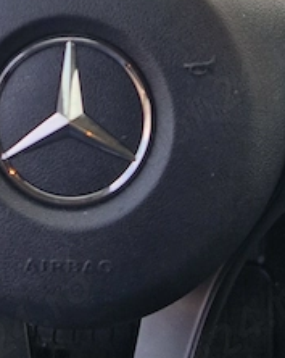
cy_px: -89
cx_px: 100
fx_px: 856
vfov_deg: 21.6
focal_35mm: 81
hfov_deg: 18.9
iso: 50
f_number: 1.8
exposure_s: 1/180
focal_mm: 5.4
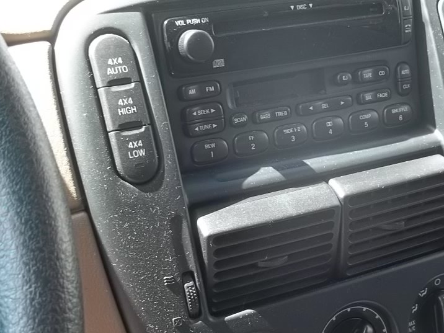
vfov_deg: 24.7
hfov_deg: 32.2
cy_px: 228
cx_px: 327
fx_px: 757
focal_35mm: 59
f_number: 3.3
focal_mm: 5.9
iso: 64
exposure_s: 1/30
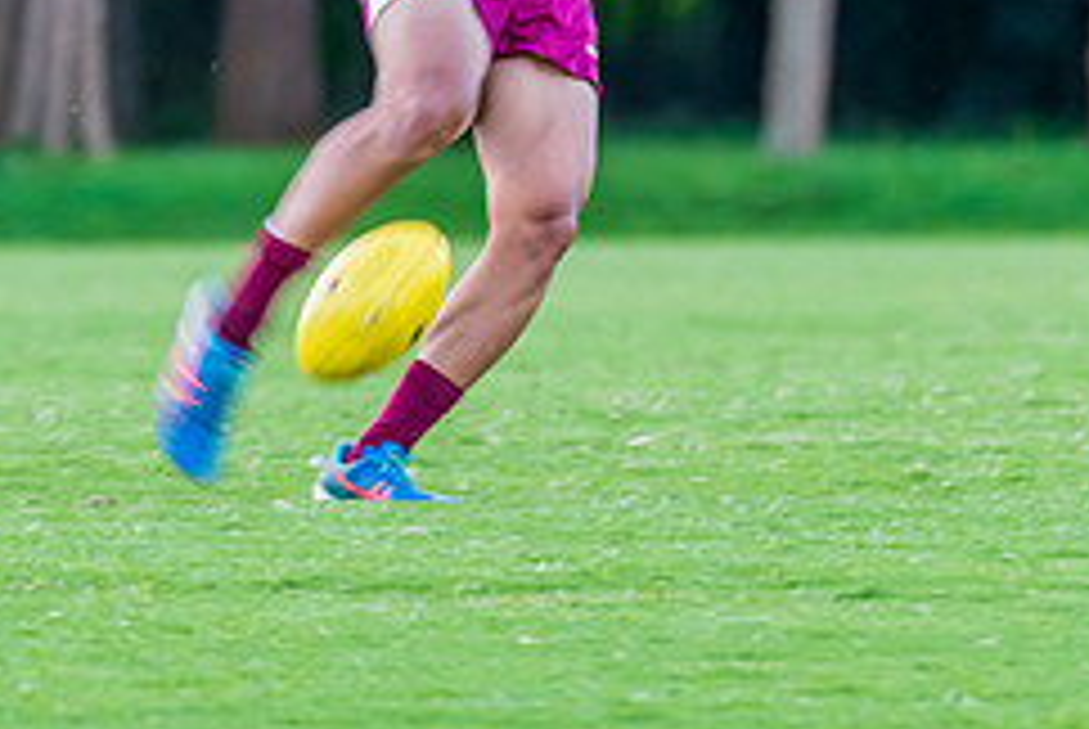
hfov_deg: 2.9
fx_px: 21745
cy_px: -124
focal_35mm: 718
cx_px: 508
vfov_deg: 1.9
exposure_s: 1/160
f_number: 5.6
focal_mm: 300
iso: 1600
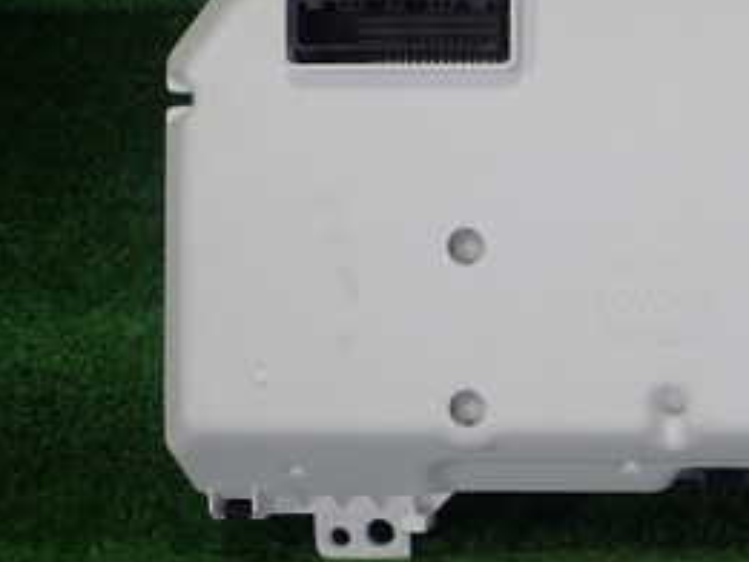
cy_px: 109
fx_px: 1494
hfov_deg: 25.8
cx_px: 852
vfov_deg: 21.1
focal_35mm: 69
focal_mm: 5.5
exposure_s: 1/200
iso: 100
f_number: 2.3
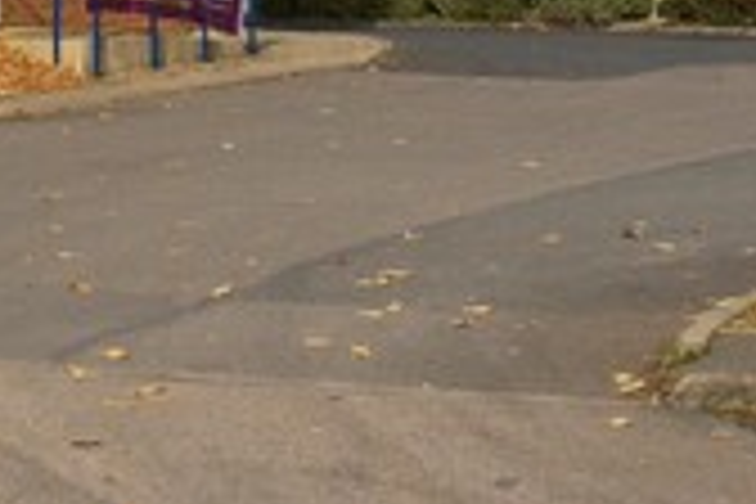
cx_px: 63
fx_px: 2688
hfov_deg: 15.8
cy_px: -243
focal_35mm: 128
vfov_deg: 10.4
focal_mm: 28
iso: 400
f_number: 8
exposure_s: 1/800
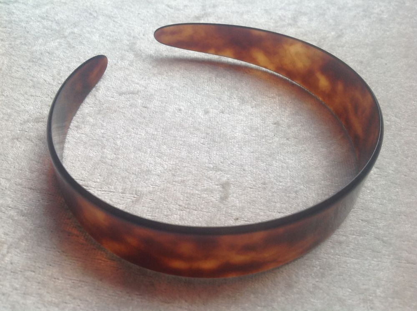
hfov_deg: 52.7
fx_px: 421
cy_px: 156
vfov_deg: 40.6
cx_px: 208
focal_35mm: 35
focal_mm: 4.28
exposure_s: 1/120
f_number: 2.4
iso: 50
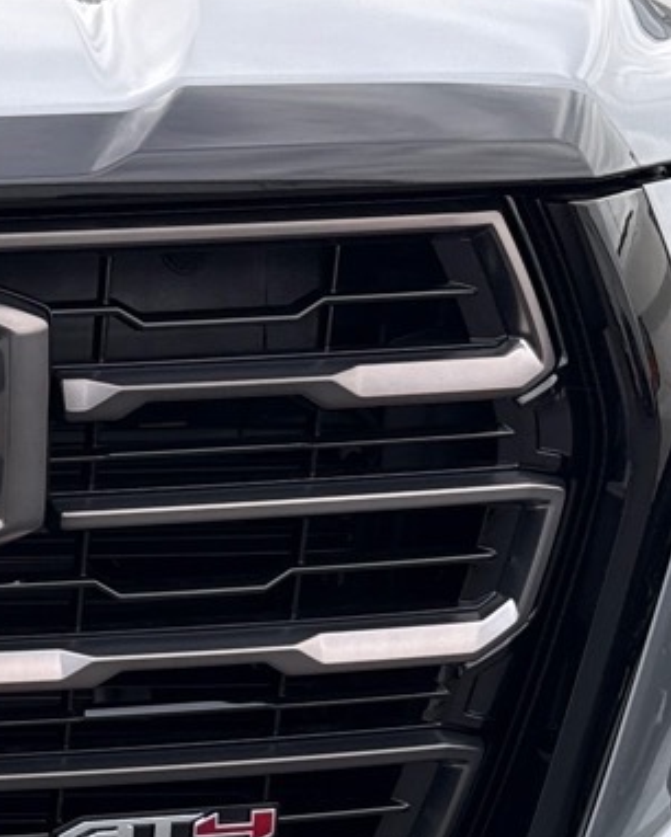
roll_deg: +0.2
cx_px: -487
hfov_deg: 14.1
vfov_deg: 19.5
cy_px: 587
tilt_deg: -14.4
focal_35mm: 98
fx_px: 2431
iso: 80
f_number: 1.78
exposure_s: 1/868
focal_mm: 6.76
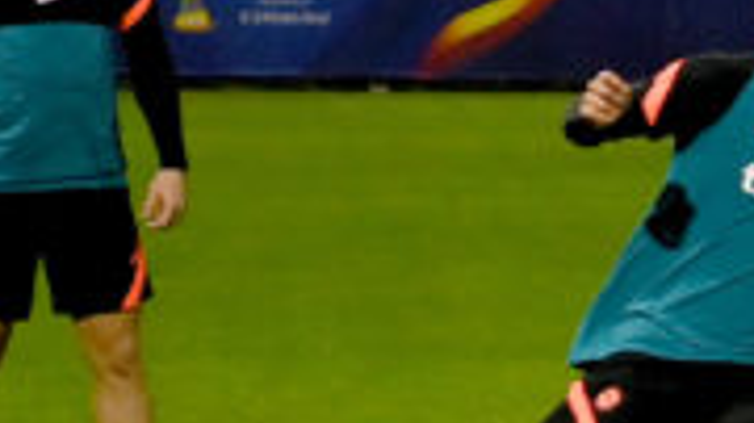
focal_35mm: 387
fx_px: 7733
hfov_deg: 5.5
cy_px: -287
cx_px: 1135
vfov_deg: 3.1
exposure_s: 1/500
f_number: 4
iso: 3200
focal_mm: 65
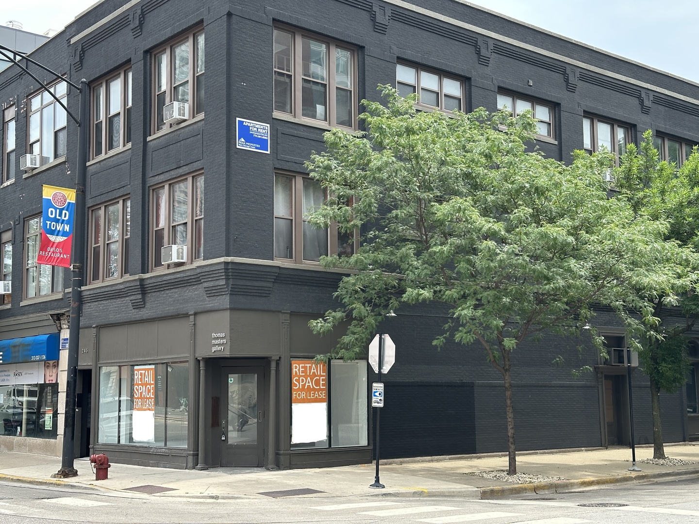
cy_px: 262
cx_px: 350
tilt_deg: +6.8
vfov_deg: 30.3
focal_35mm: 48
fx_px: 969
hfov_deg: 39.7
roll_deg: +0.1
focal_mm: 6.86
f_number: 1.78
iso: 64
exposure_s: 1/990
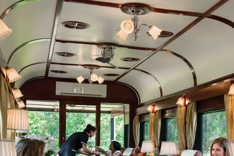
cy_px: 142
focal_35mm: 65
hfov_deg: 30.6
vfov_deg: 20.5
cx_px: 168
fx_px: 423
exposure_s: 1/45
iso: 400
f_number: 6.7
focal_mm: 35
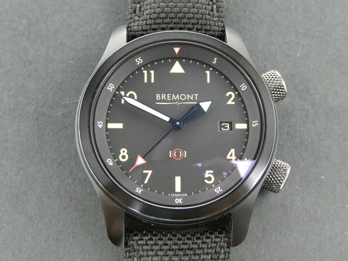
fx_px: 704
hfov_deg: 27.8
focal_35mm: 70
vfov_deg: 21.0
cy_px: 130
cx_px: 174
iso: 1000
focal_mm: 12.5
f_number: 4.5
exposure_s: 1/80
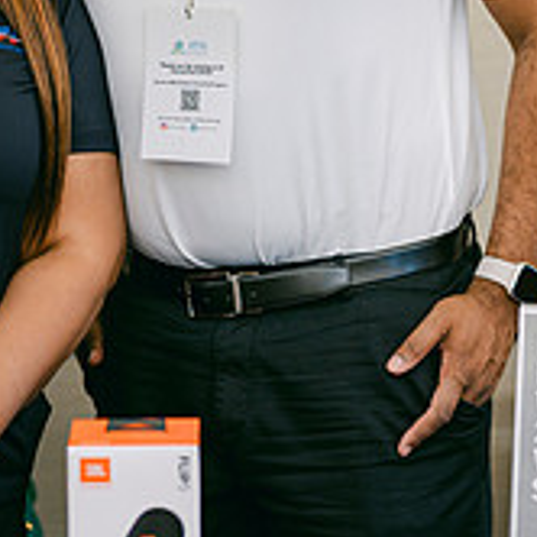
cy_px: 26
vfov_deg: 11.7
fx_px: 2598
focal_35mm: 148
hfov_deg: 11.8
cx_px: 201
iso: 125
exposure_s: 1/125
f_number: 2
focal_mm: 50
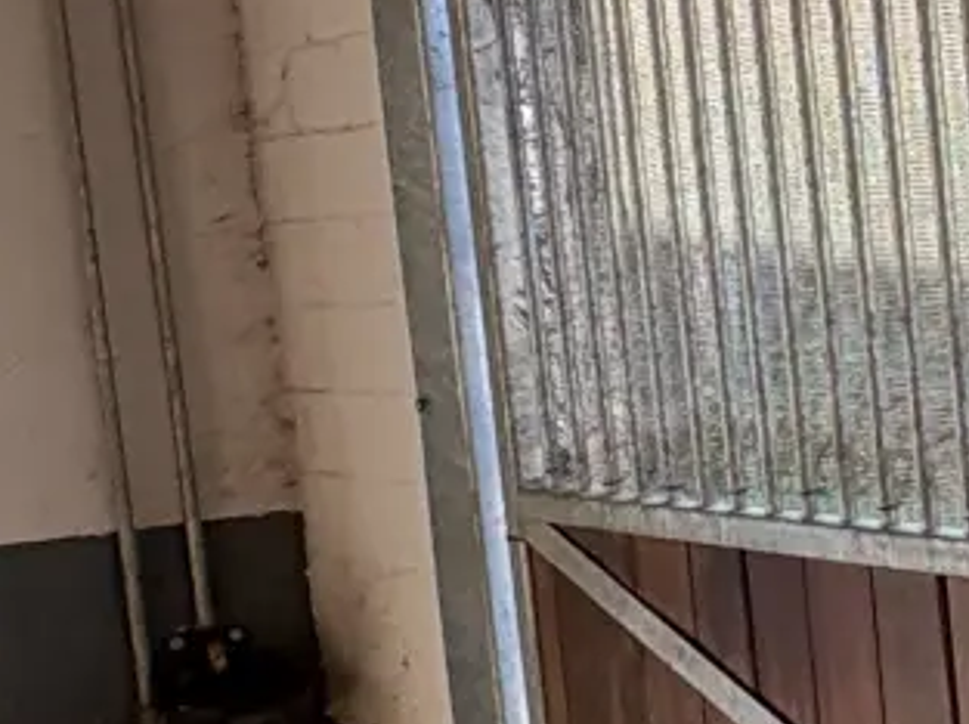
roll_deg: +3.1
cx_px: 1594
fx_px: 2405
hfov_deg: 19.0
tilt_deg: -6.1
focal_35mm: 86
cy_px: 415
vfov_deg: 17.1
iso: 64
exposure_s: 1/140
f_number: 2.2
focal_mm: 2.22
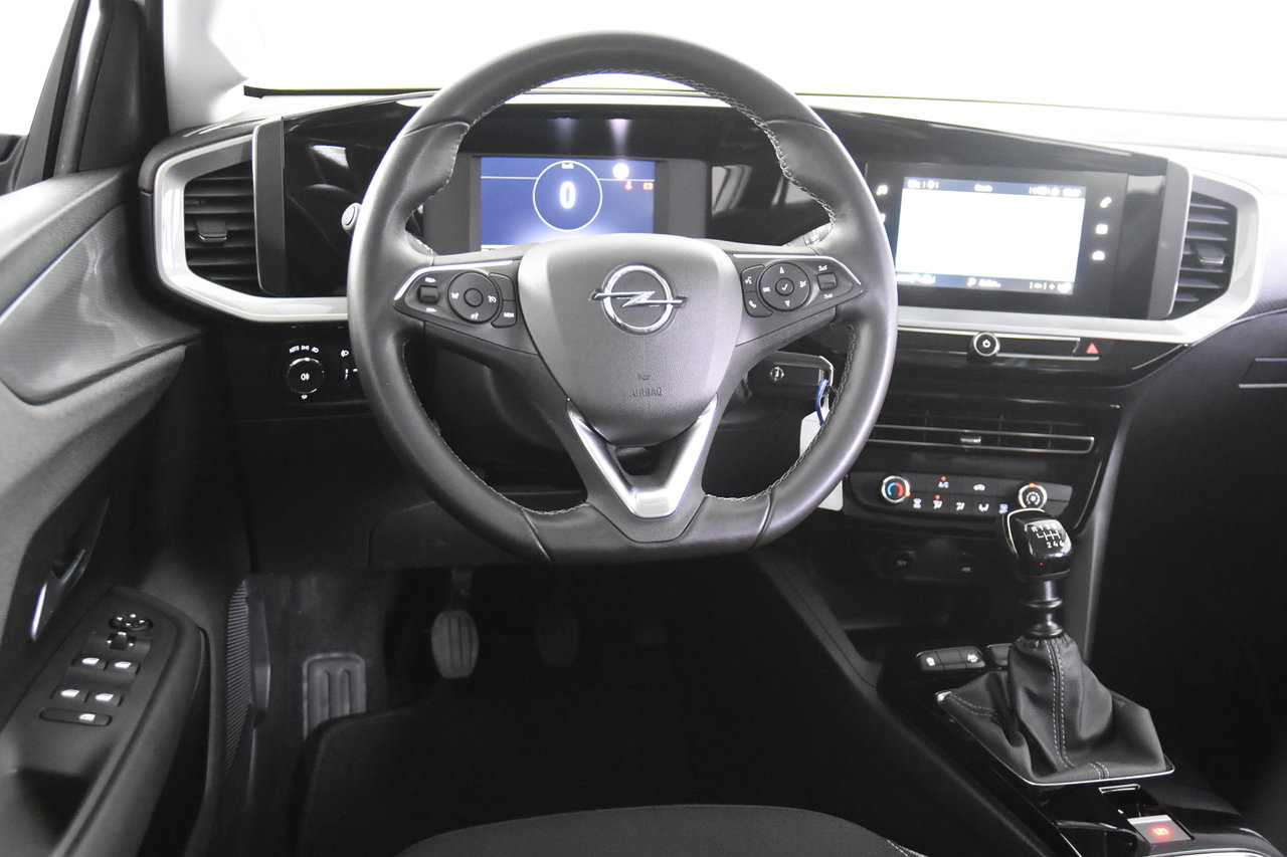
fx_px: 1287
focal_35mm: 36
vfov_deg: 36.9
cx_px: 644
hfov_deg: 53.1
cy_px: 428
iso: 7200
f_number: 3
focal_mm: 24
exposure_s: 1/40
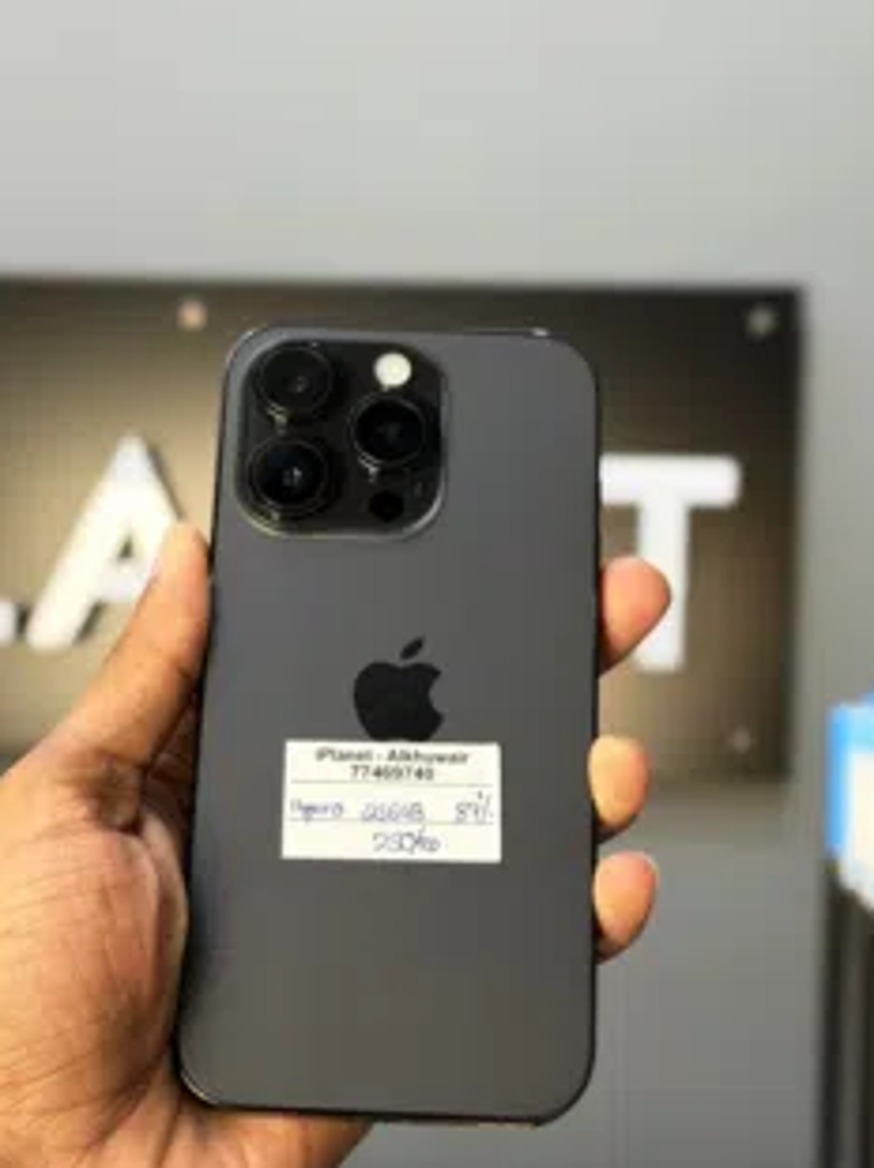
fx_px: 2090
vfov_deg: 31.2
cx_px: 380
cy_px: 633
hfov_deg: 23.6
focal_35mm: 62
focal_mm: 6.76
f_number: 1.78
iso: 80
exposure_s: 1/50
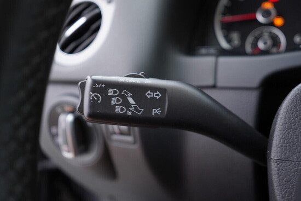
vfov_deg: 36.9
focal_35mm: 36
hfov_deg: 53.1
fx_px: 301
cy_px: 100
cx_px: 150
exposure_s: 1/40
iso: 250
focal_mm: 24
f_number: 2.8
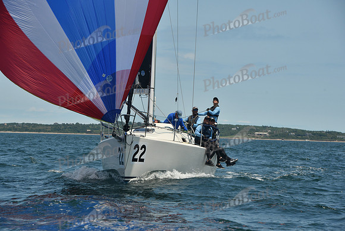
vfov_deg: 8.6
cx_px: 172
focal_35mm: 160
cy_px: 116
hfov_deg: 12.8
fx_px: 1534
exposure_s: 1/640
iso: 320
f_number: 10
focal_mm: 160
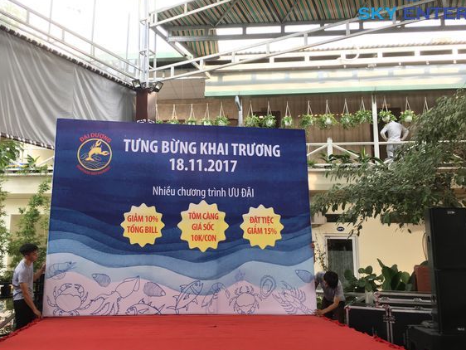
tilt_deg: +9.0
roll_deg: -1.3
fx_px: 444
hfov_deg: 55.2
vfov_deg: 43.0
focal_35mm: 33
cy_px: 177
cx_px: 206
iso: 25
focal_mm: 4.15
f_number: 2.2
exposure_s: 1/50
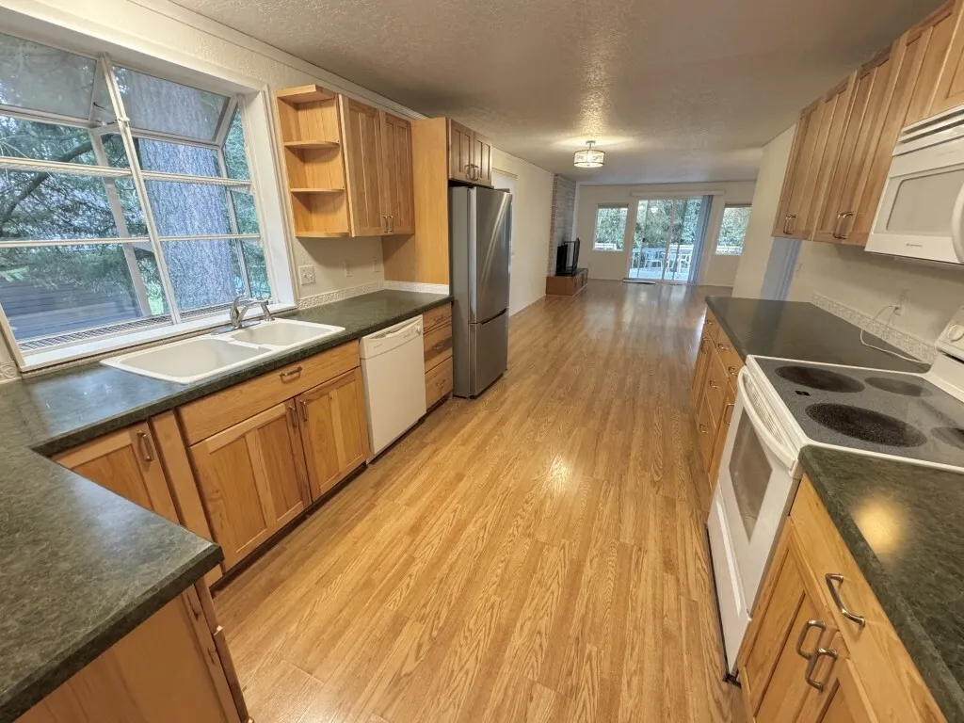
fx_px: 390
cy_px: 362
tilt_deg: -21.0
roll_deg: +0.1
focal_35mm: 14
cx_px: 482
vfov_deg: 85.7
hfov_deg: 102.1
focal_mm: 2.22
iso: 320
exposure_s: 1/60
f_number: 2.2
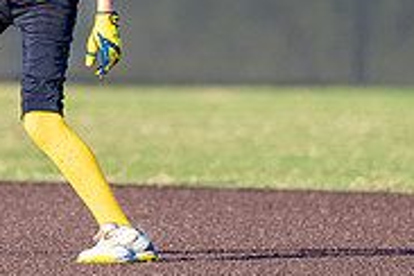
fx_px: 12810
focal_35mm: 1114
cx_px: 23
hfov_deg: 1.9
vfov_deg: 1.2
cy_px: -91
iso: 320
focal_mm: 200
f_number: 2.8
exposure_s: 1/3200
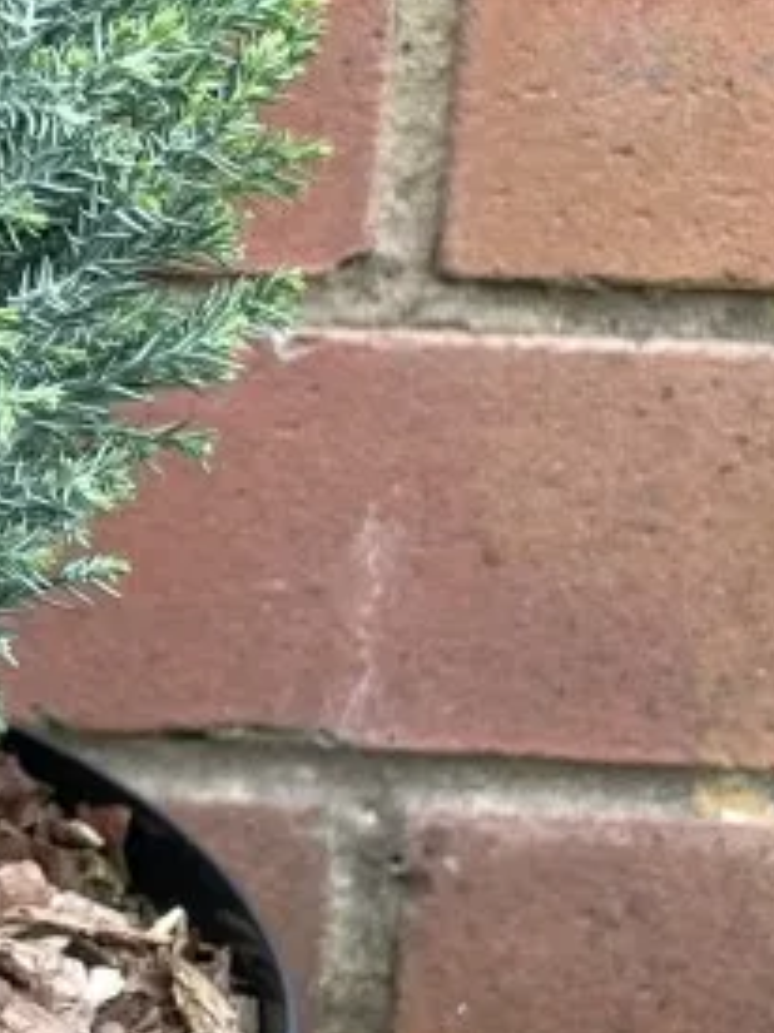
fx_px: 3043
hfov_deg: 13.5
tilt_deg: -17.1
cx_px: -443
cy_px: 203
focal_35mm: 102
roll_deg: -0.7
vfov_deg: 19.1
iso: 50
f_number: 1.6
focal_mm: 4.2
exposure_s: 1/121
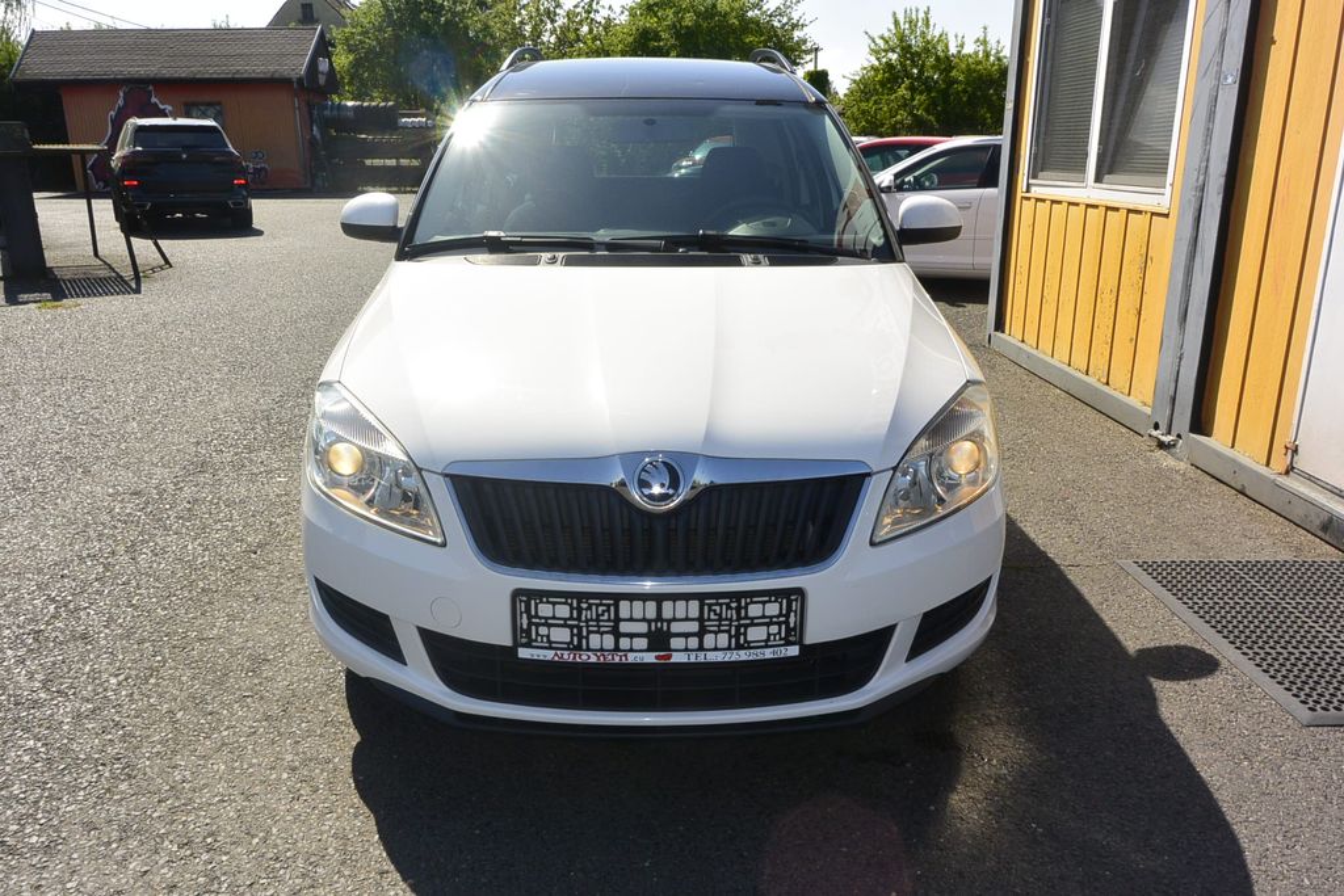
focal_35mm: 27
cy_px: 448
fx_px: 1008
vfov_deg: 47.9
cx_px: 672
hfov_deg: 67.4
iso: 160
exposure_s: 1/250
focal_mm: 10
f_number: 10
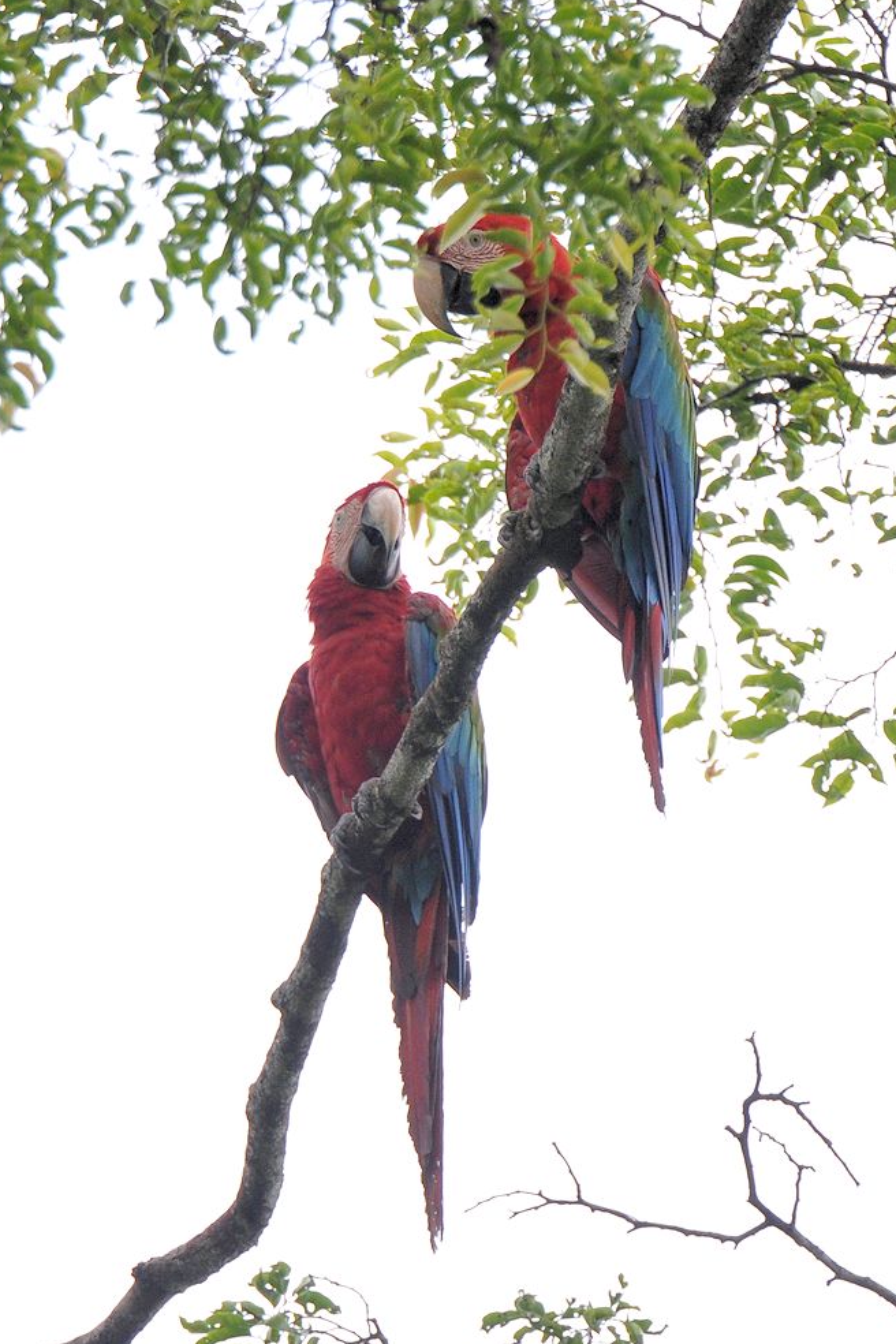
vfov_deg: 1.9
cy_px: 694
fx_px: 40802
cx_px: 447
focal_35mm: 1093
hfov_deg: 1.3
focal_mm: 700
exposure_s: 1/800
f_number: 5.6
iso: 640
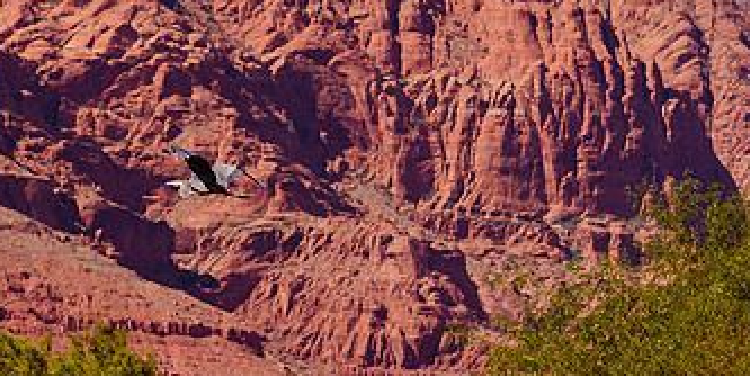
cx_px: 364
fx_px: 6864
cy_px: 166
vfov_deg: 3.1
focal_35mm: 354
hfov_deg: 6.3
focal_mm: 98
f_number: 6.3
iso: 200
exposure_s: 1/1250
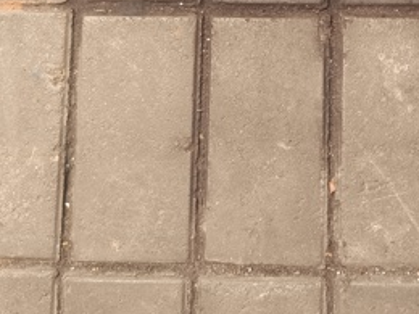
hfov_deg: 31.9
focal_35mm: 59
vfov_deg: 24.1
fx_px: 714
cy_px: 25
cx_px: 332
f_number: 1.65
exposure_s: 1/100
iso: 313
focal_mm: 6.14
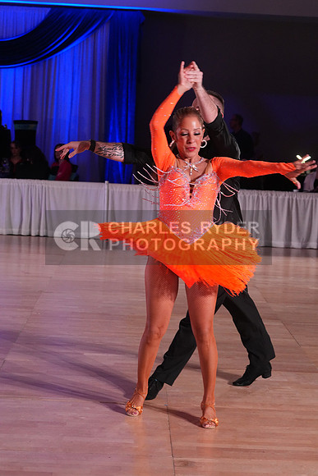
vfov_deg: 24.8
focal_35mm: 82
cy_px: 238
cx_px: 159
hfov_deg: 16.7
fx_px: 1086
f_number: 6.3
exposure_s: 1/320
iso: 5000
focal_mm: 82
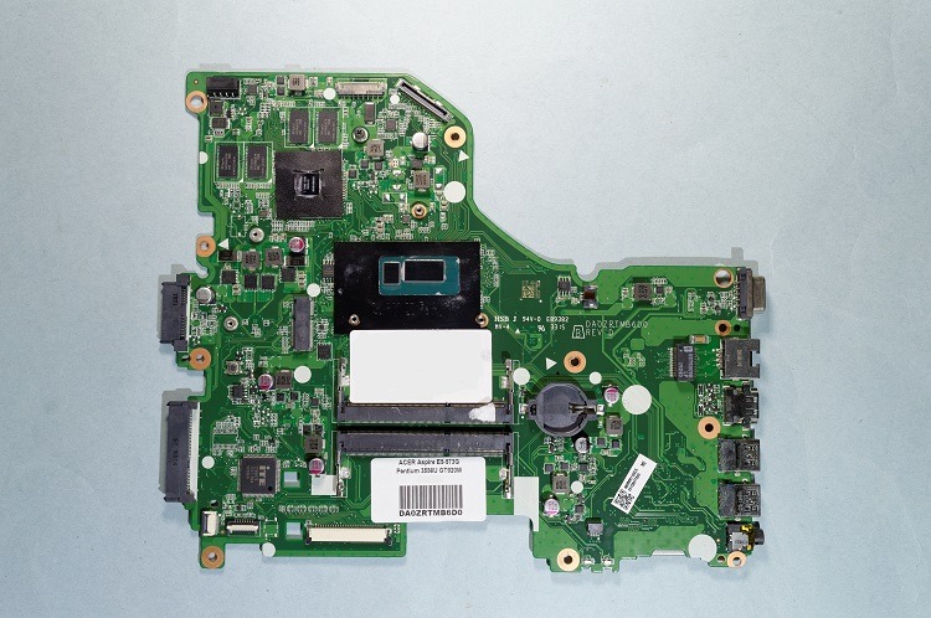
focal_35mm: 33
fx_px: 852
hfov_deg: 57.3
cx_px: 466
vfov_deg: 39.9
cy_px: 309
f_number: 8
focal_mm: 22
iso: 100
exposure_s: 1/5
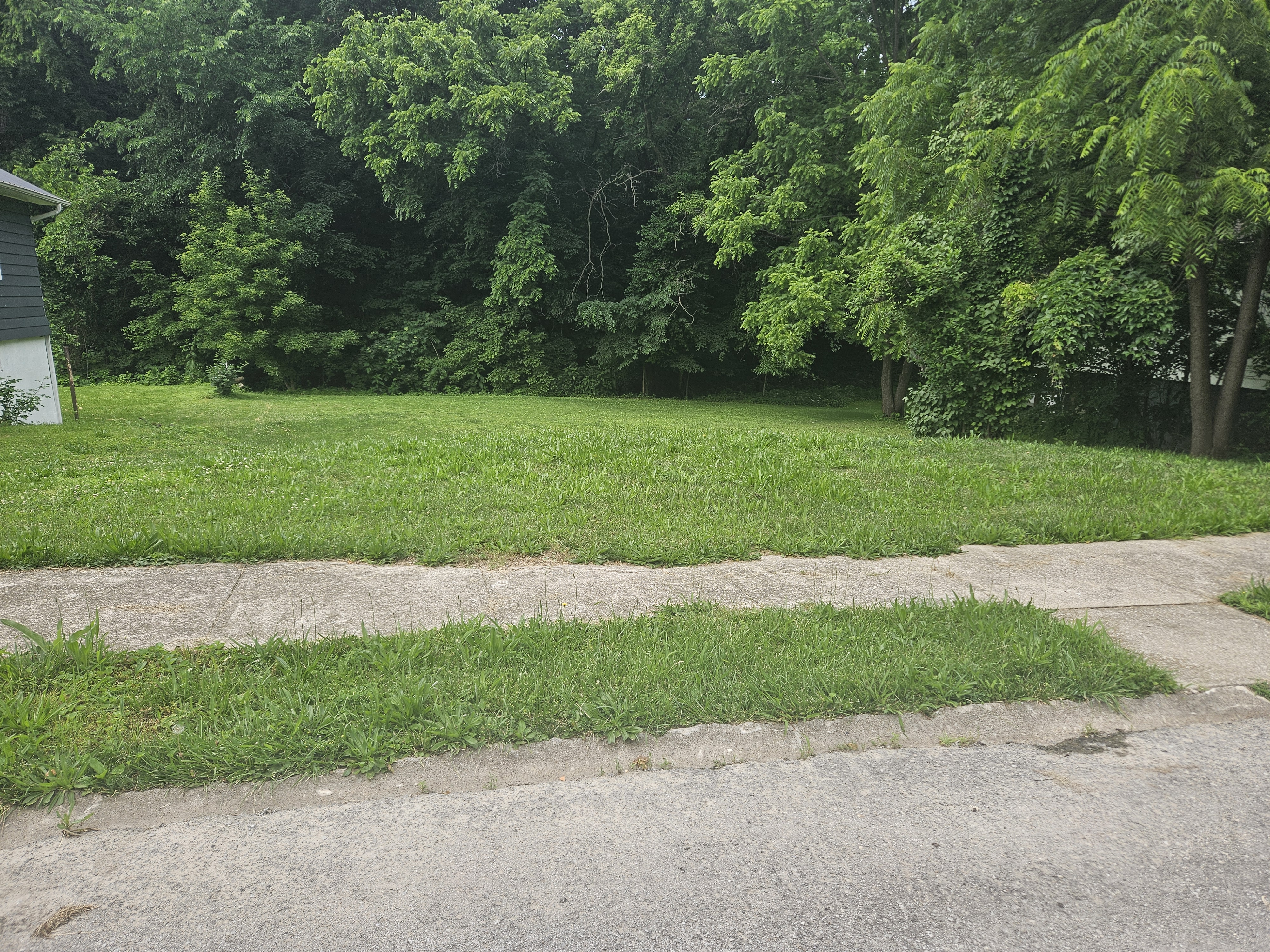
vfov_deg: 58.9
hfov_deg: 73.9
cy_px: 476
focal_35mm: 23
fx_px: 844
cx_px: 635
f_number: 1.8
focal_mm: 5.4
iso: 25
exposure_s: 1/563
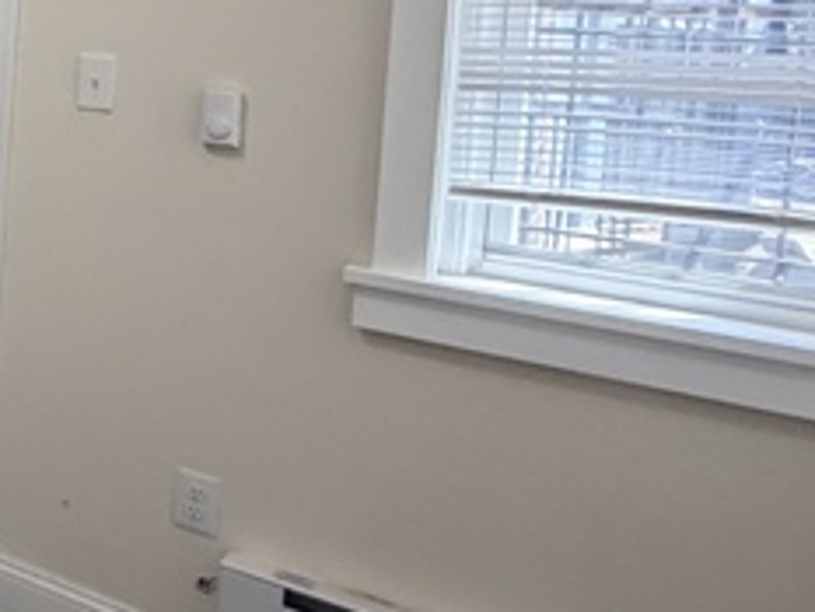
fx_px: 1131
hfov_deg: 29.1
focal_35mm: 48
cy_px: 66
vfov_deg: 29.1
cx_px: -329
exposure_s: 1/120
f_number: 2.2
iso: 320
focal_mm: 2.22
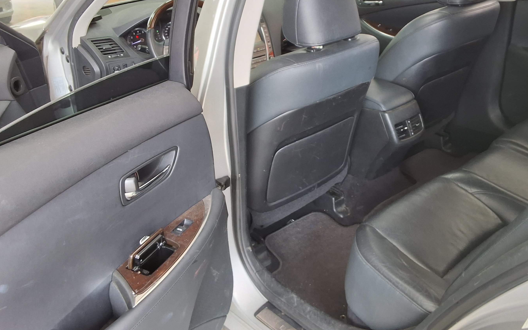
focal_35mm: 36
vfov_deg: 35.0
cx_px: 319
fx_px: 518
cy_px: 113
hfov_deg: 53.6
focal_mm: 2.91
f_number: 1.9
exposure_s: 1/120
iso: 64
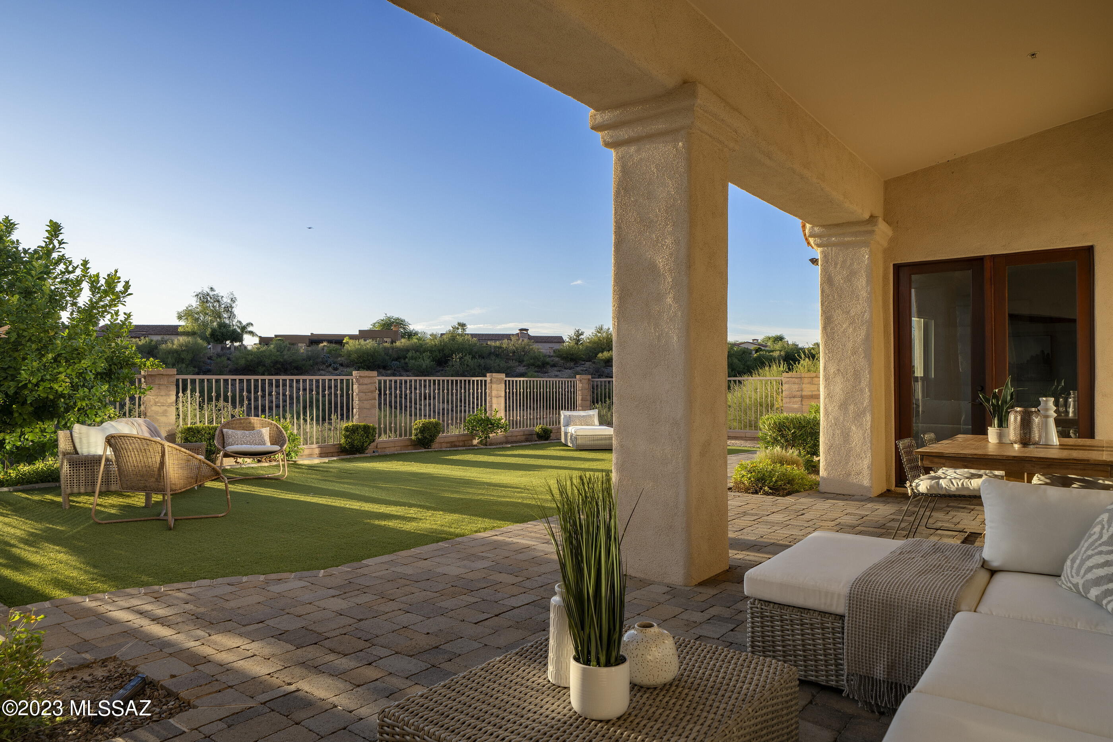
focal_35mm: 20
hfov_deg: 84.0
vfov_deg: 61.9
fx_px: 618
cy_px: 371
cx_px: 556
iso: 100
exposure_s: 1/80
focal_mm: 20
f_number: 9
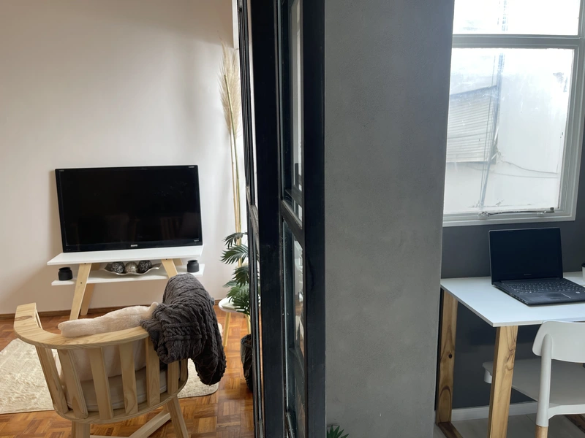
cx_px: 292
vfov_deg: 54.9
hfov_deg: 69.4
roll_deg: +0.9
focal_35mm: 25
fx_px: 422
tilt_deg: -11.1
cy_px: 219
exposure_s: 1/100
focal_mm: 5.1
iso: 32
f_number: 1.6
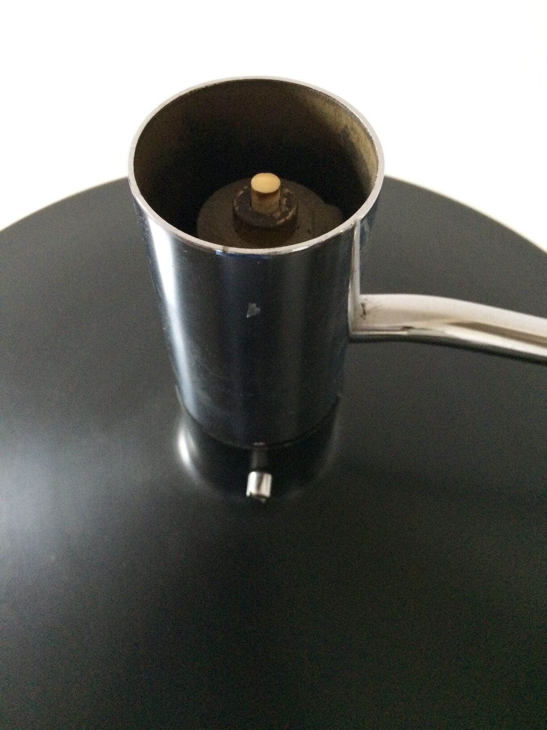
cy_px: 365
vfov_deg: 61.7
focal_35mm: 29
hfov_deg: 48.2
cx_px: 274
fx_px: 611
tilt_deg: -59.4
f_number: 2.2
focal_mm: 4.15
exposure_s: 1/17
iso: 320
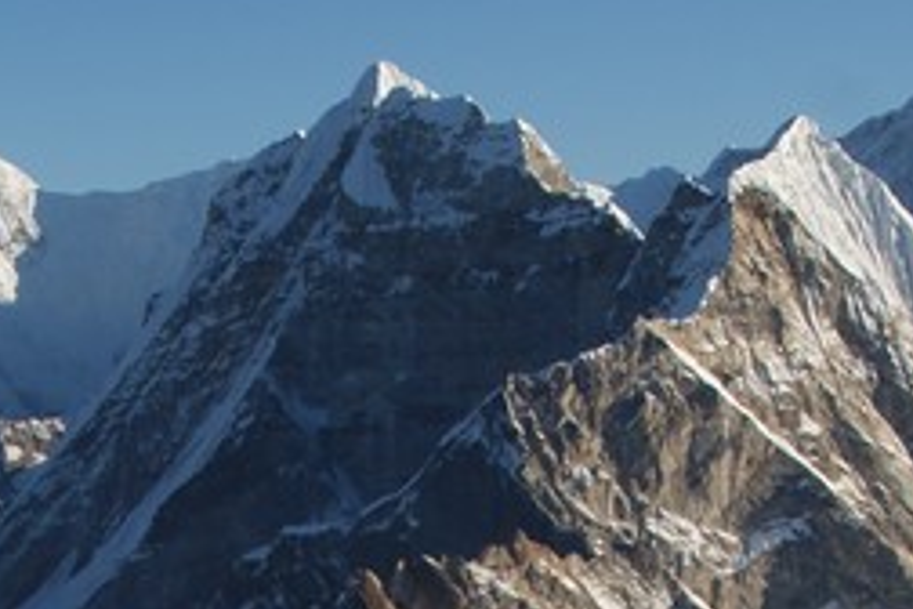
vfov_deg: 7.8
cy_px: 1100
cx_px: 250
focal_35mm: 171
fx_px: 4336
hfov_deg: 12.0
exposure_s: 1/160
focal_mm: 28
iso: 100
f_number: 11
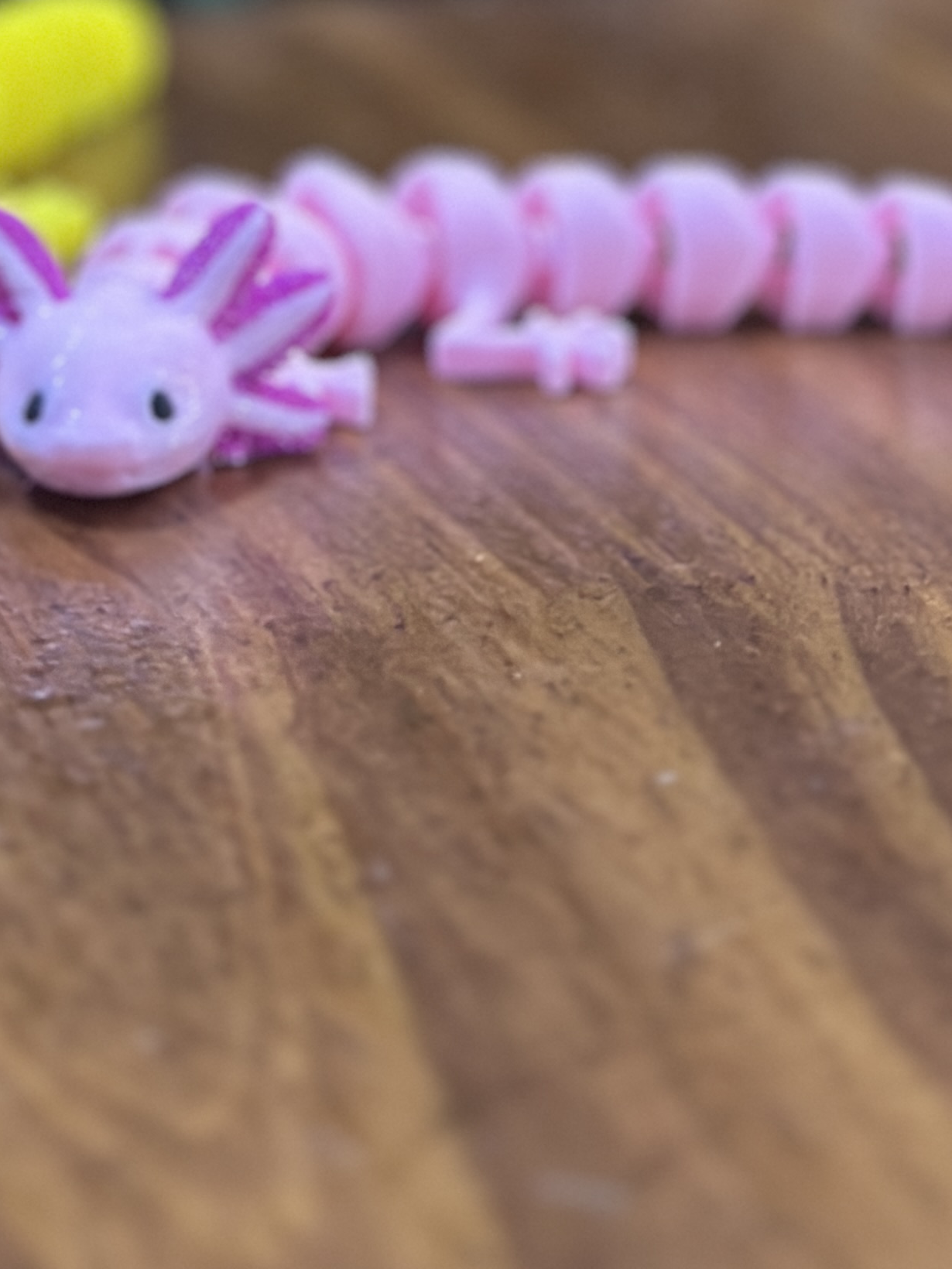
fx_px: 4327
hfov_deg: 12.5
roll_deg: +1.0
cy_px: -254
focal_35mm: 118
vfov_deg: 16.0
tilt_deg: -7.9
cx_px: 288
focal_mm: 6.86
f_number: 1.78
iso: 500
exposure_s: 1/33
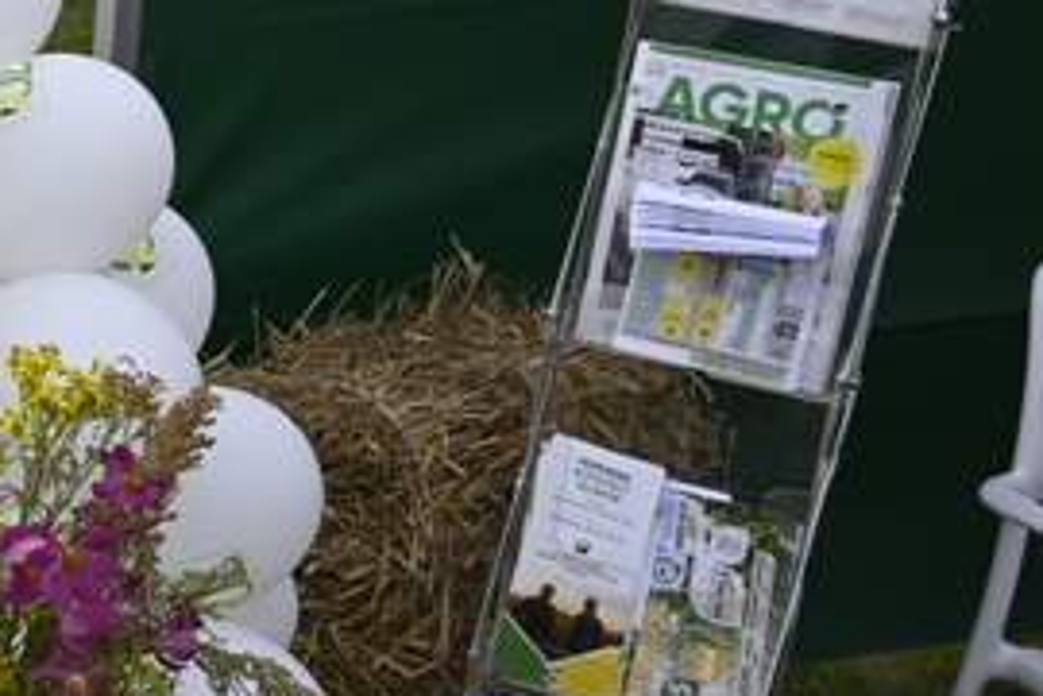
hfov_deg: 19.5
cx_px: -525
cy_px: 209
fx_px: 2636
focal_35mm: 91
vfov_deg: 15.0
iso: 250
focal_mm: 24
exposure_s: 1/250
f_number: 8
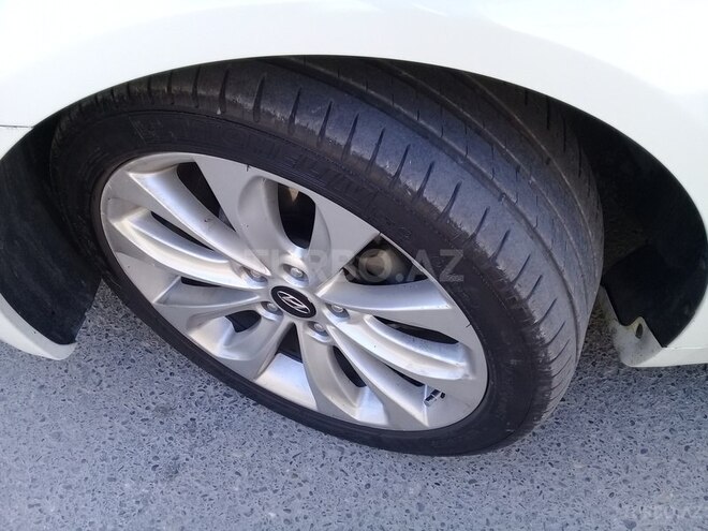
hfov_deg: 58.4
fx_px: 634
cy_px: 266
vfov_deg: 45.4
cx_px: 354
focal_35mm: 31
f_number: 2.2
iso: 50
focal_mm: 3.3
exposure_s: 1/140
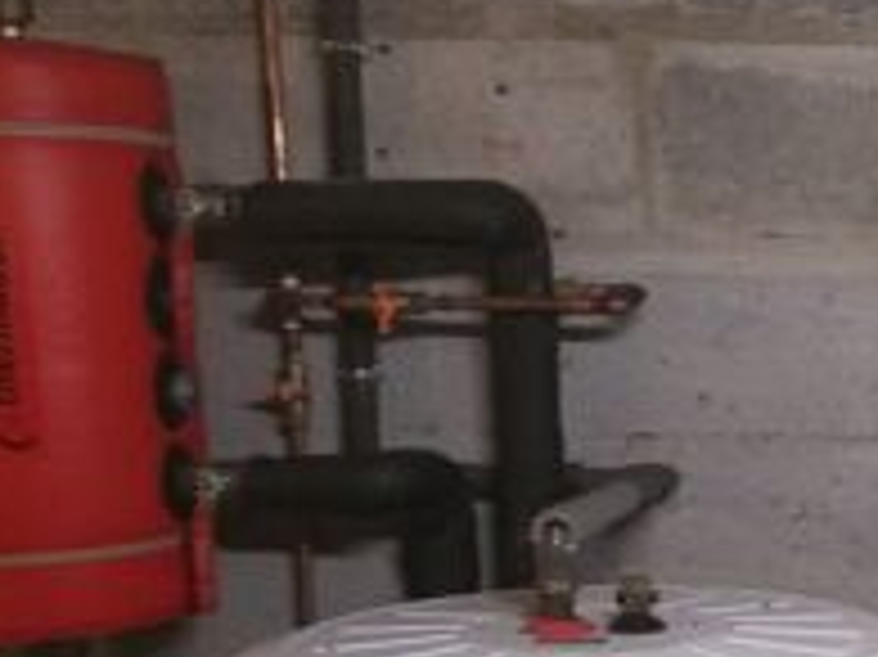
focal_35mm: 64
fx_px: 1622
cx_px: 1058
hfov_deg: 26.8
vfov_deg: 22.5
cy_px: 562
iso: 250
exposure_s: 1/25
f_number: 1.7
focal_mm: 3.93
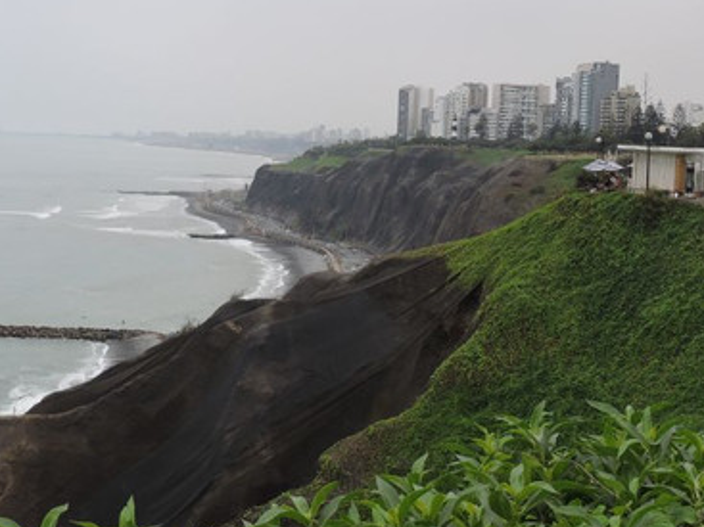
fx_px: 1240
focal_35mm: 61
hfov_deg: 31.6
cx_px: 292
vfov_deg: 24.0
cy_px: 197
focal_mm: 6.3
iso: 100
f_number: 3.8
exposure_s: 1/400
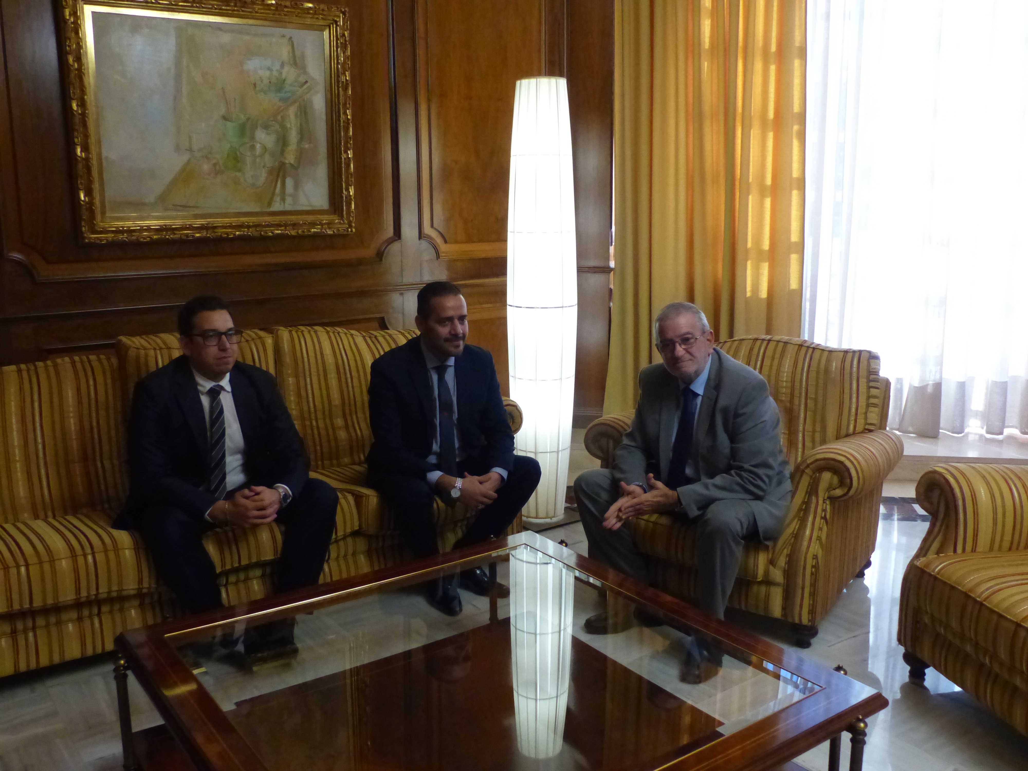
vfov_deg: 44.2
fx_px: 950
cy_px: 386
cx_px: 514
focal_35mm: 32
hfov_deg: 56.8
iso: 800
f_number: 2.8
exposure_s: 1/320
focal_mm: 5.7
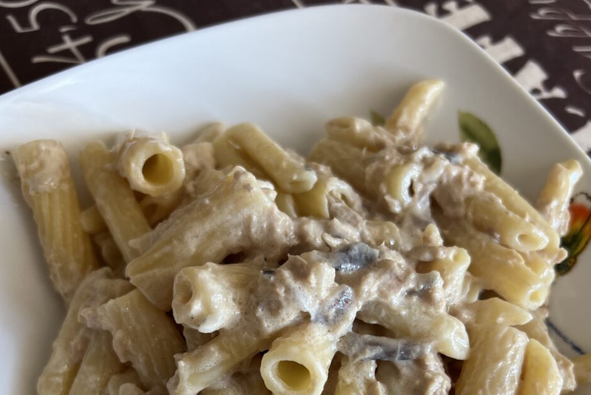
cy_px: 369
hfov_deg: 51.9
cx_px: 297
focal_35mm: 37
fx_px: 608
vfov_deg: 33.7
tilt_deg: -66.9
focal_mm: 5.7
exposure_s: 1/60
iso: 200
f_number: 1.5
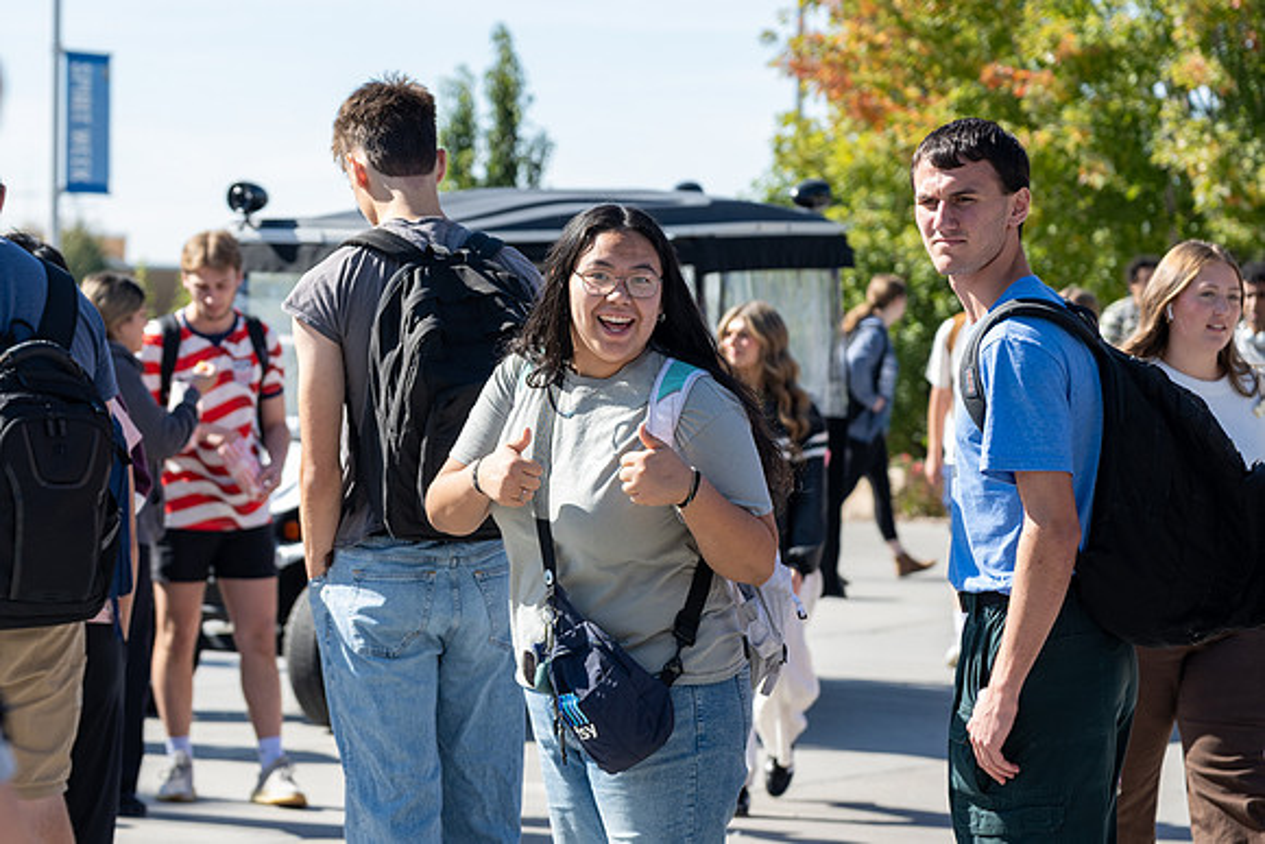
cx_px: 403
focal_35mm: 138
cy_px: 372
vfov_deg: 10.0
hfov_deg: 14.9
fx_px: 4841
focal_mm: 70
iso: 80
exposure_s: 1/500
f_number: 3.5
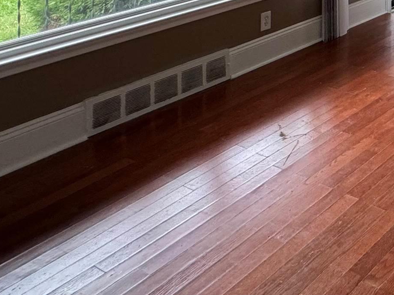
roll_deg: -0.1
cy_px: -132
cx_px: 505
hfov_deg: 31.6
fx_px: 535
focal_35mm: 47
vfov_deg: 24.7
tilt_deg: -1.8
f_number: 2.2
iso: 160
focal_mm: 2.22
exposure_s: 1/99
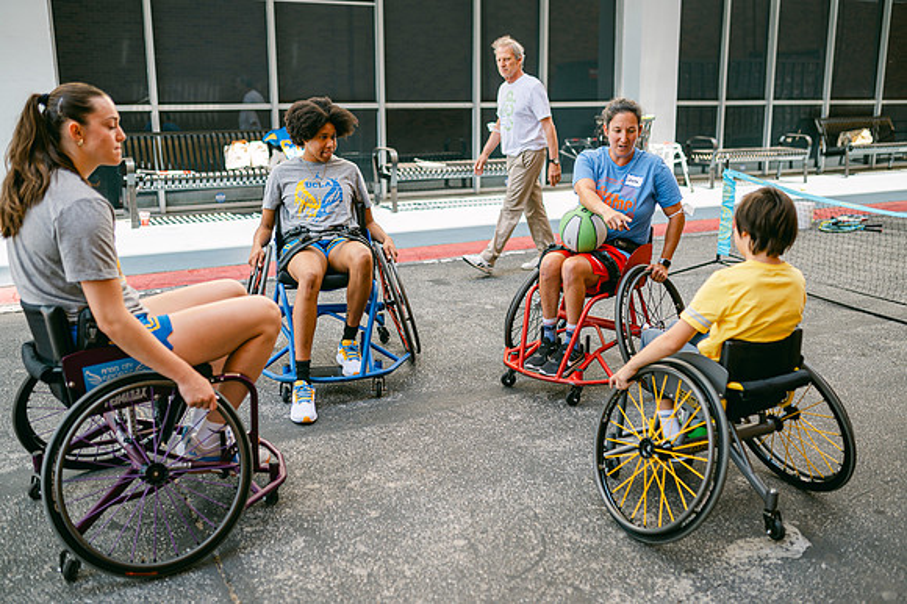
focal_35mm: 35
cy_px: 302
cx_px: 454
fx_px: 881
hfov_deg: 54.5
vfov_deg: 37.8
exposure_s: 1/1000
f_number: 2
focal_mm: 35
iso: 100
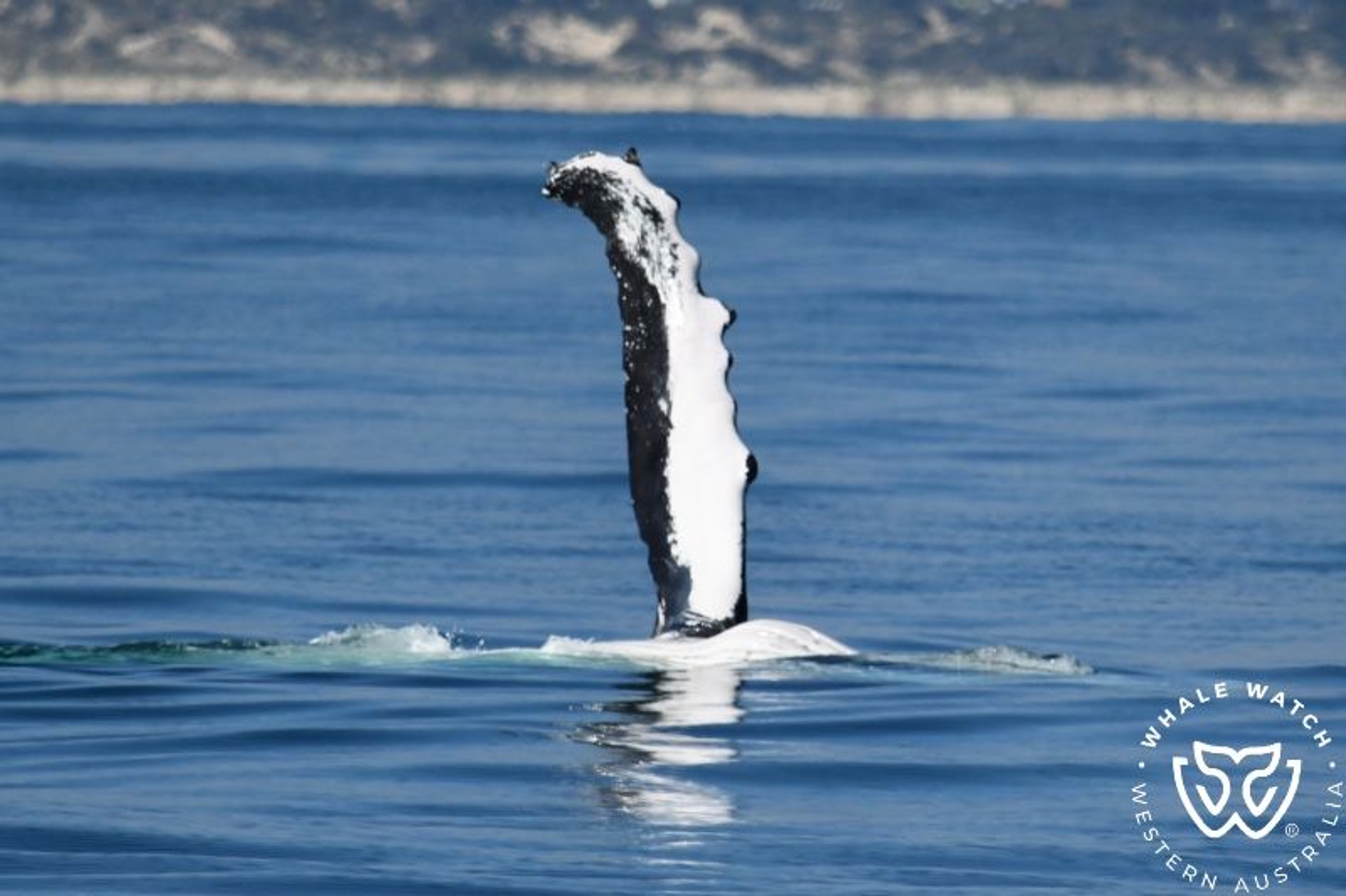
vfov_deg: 2.3
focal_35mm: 600
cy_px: 448
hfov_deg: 3.4
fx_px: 22427
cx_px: 673
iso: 720
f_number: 6.3
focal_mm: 600
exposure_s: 1/8000
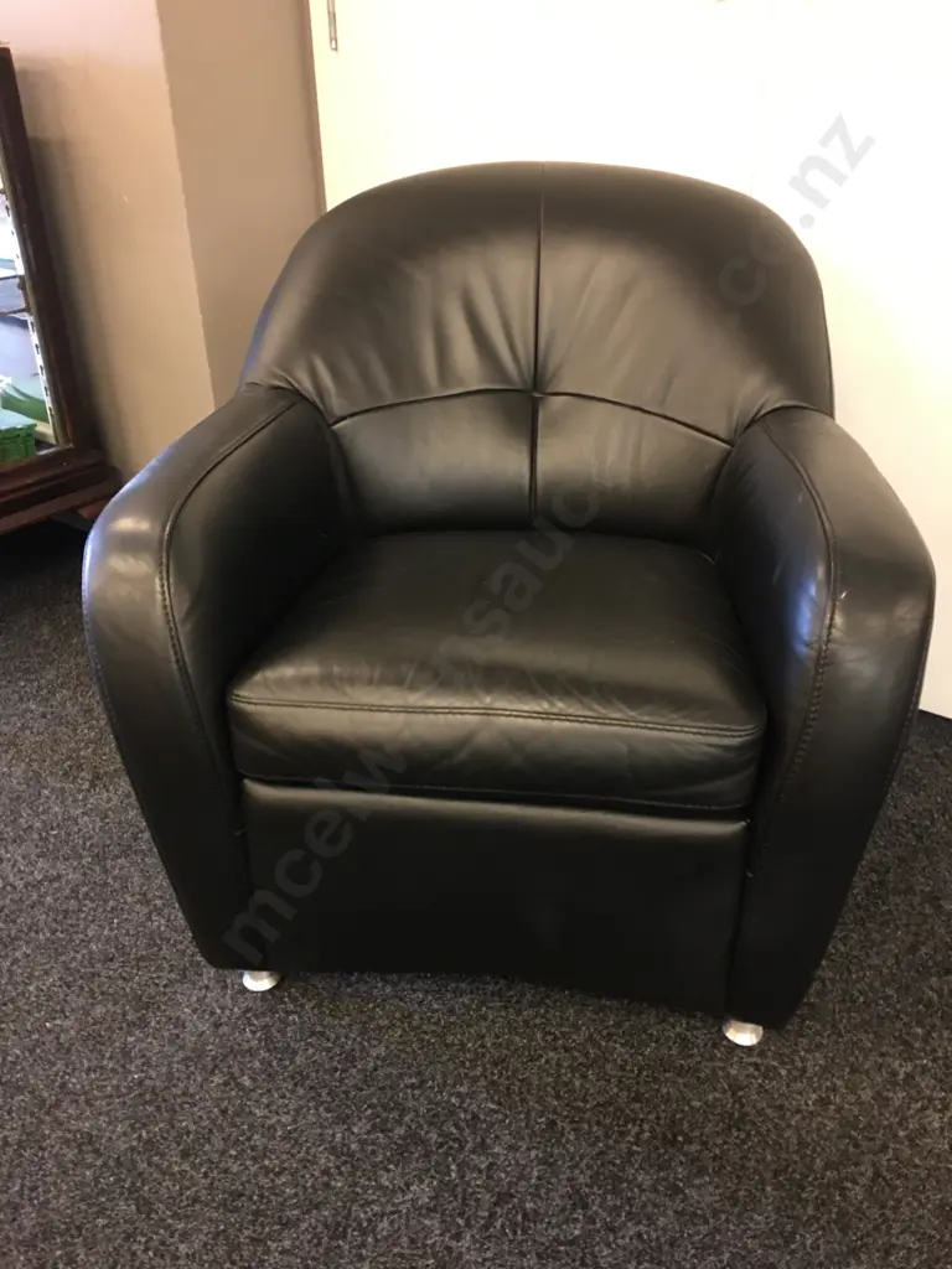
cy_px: 634
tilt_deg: -28.0
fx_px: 1063
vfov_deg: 61.7
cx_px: 476
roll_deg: -0.5
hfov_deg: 48.2
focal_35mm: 29
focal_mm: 4.15
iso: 100
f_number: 2.2
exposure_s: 1/17
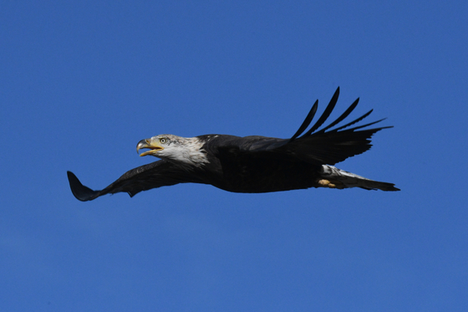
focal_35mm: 525
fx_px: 6823
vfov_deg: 2.6
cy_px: 156
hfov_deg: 3.9
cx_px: 234
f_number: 22
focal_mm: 350
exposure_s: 1/2000
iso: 2000
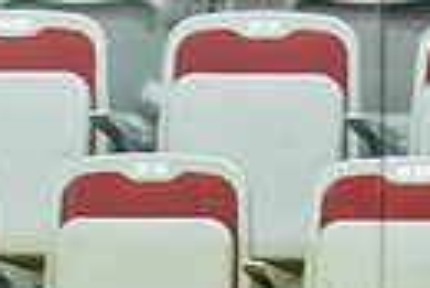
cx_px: -18
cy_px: 786
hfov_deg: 1.6
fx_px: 15665
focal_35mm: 1310
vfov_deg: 1.1
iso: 500
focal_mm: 110
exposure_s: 1/640
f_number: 2.8
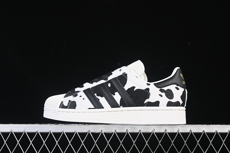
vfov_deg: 18.2
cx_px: 115
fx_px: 479
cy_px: 76
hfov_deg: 27.0
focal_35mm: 75
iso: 160
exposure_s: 1/60
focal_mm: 50
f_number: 6.3
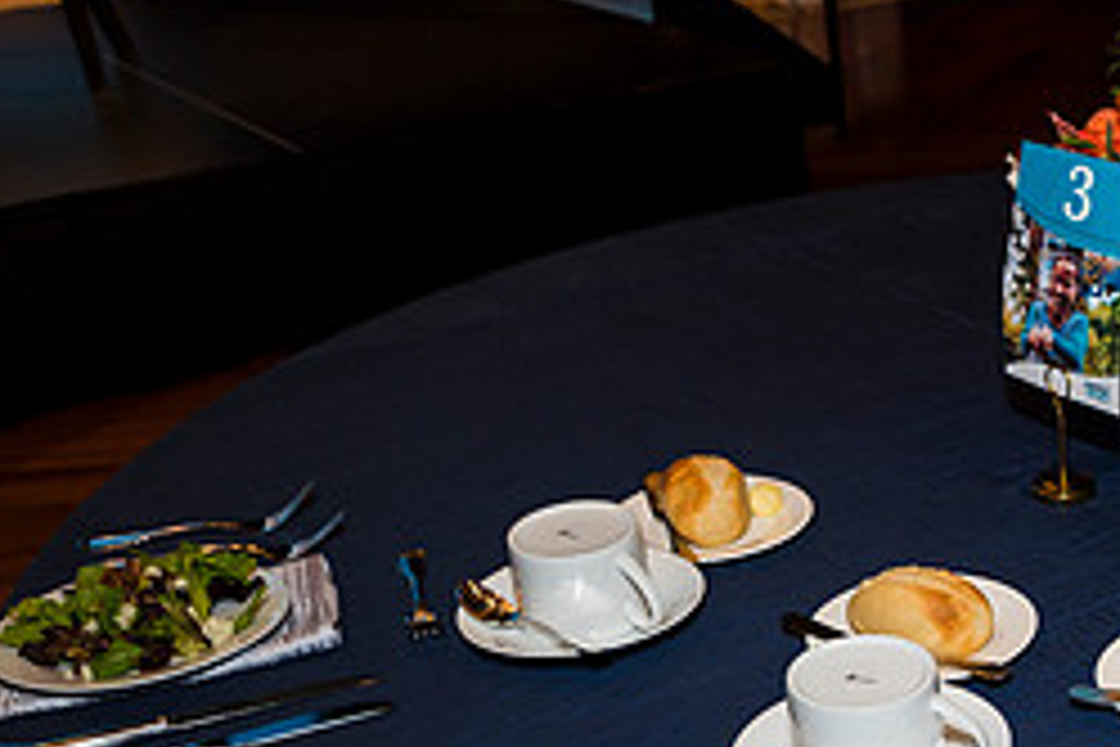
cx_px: 1228
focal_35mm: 56
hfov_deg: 31.6
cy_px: 740
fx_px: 1742
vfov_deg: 23.2
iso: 800
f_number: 5.6
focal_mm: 24
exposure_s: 1/125
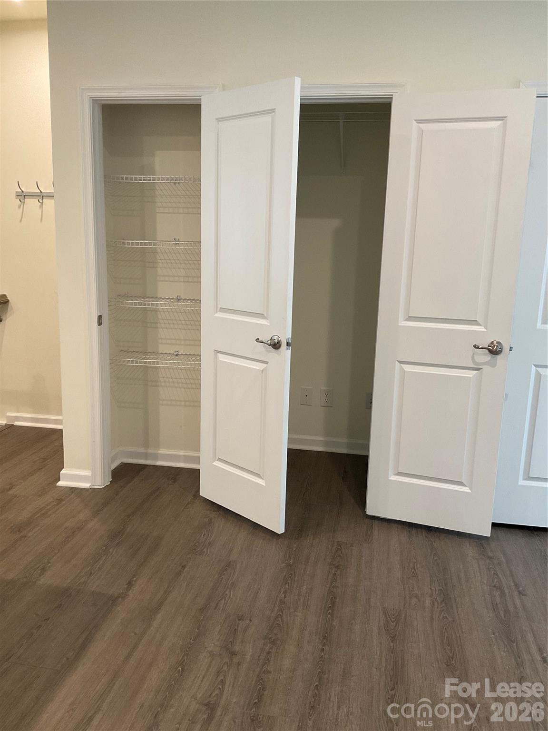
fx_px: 612
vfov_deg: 61.7
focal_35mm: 29
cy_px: 366
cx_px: 274
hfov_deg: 48.2
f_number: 1.8
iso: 100
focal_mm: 3
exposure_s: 1/60
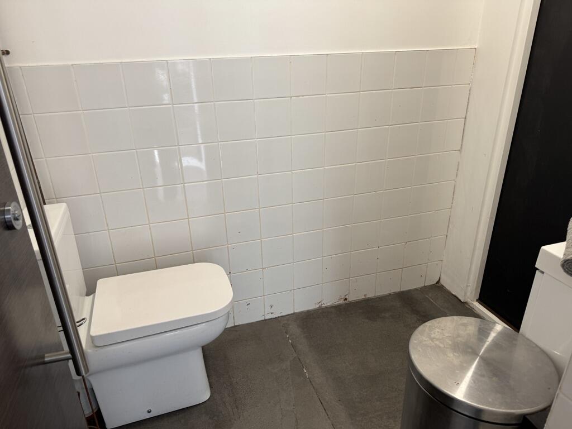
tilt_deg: -24.3
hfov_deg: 71.6
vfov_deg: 56.8
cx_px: 286
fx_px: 397
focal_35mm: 24
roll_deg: +1.7
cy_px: 214
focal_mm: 6.76
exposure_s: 1/50
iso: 100
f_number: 1.78
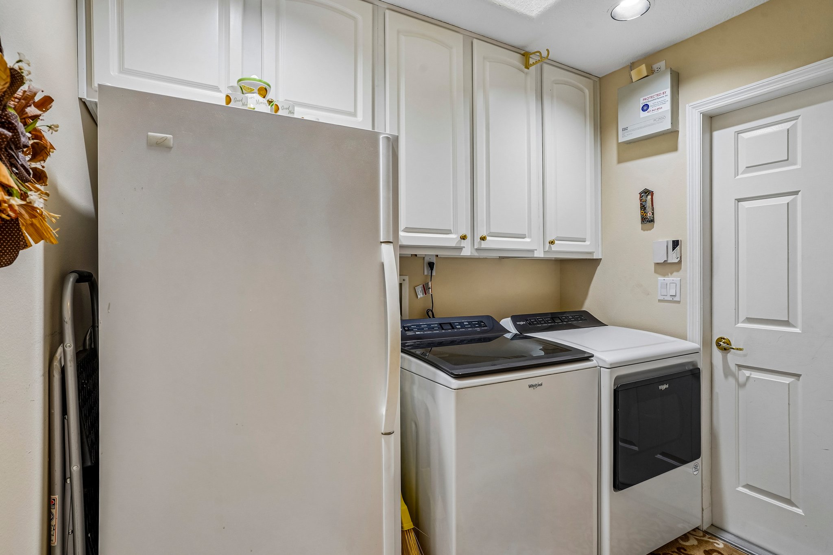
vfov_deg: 70.4
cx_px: 416
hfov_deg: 93.3
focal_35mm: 17
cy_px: 278
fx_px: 393
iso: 400
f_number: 9
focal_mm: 17
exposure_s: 1/15
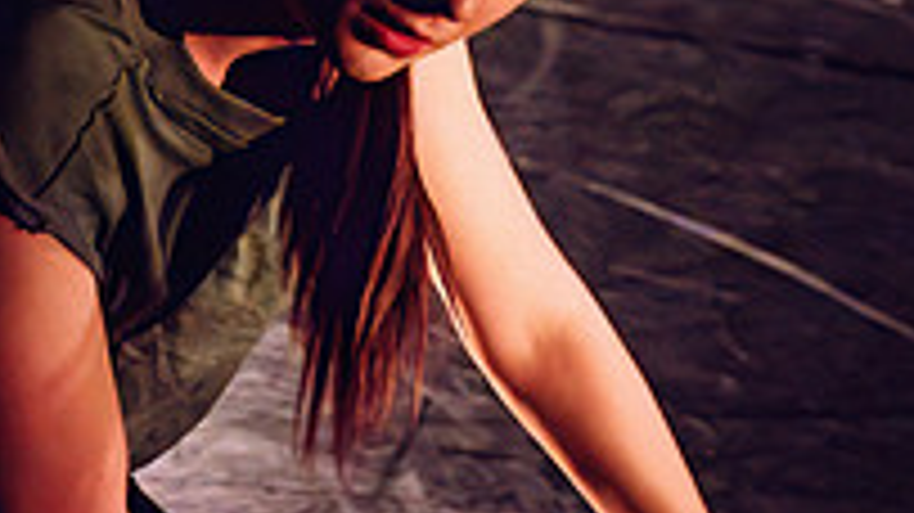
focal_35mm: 126
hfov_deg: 16.6
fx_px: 3052
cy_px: 213
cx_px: -39
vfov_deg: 9.6
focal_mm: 35
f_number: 2.8
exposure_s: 1/300
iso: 12800
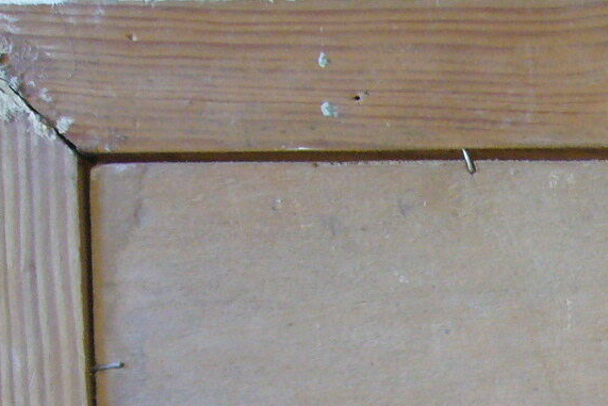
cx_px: 721
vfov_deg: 12.8
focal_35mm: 102
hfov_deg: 19.0
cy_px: 574
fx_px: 1723
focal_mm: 5.8
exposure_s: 1/13
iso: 200
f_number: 2.8
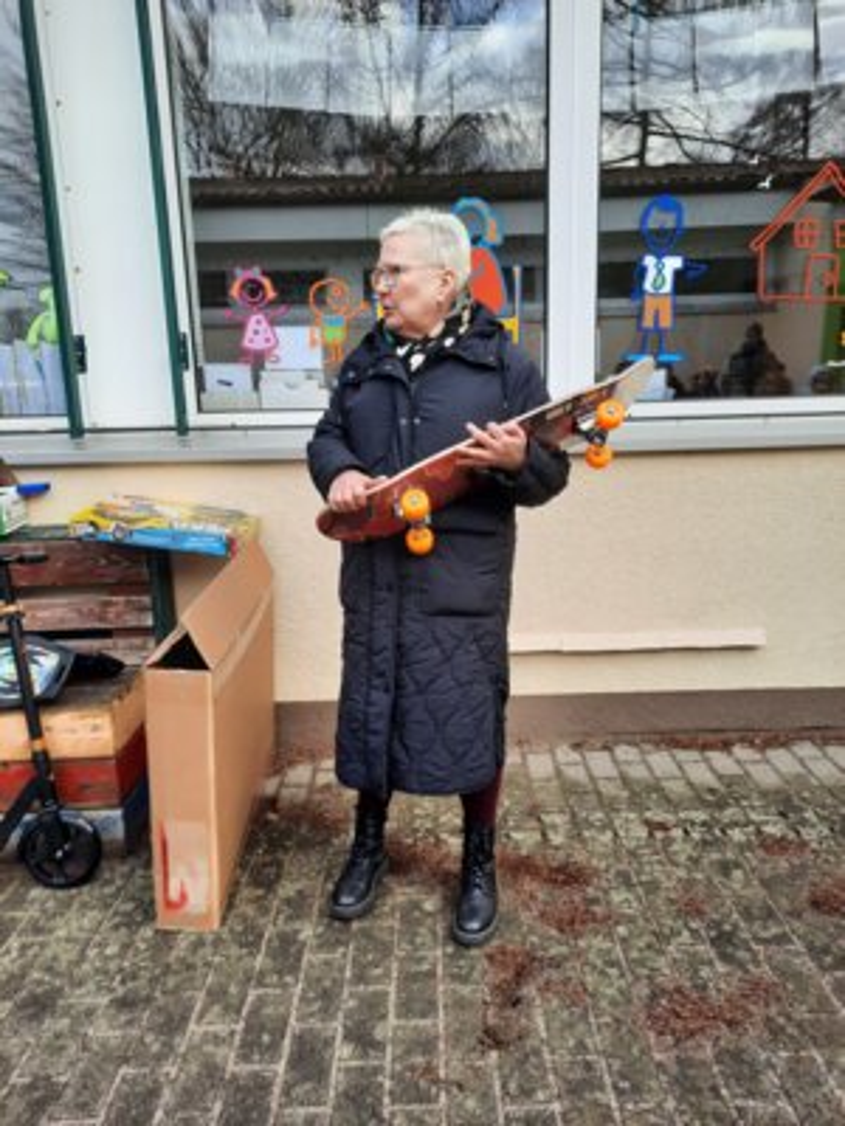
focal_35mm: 25
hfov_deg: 54.9
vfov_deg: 69.4
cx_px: 422
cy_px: 563
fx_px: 814
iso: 32
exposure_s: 1/136
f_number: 2
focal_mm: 4.6
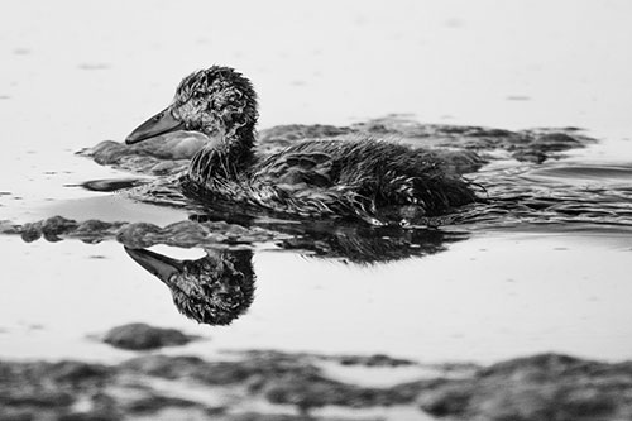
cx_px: 316
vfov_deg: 1.2
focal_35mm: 1100
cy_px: 210
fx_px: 19304
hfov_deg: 1.9
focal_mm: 1100
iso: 5000
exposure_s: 1/3200
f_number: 13
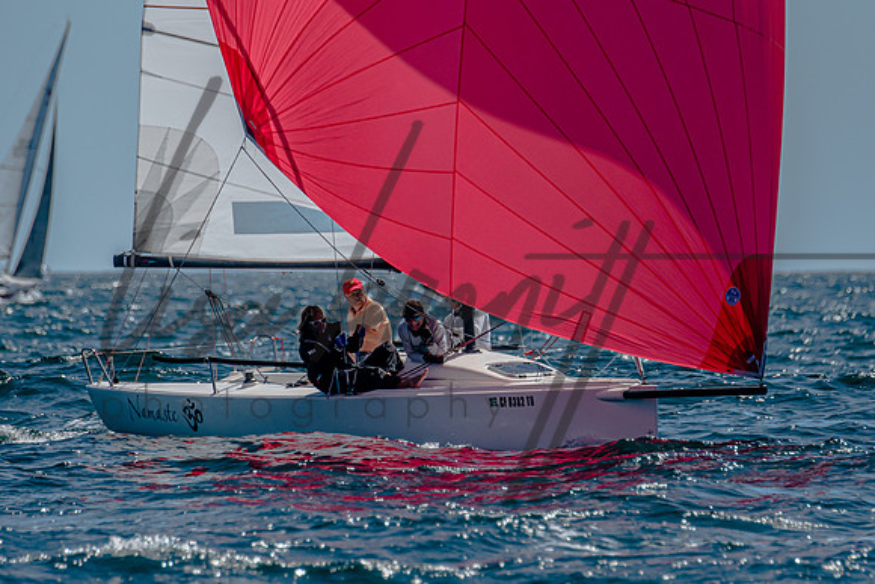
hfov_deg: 3.0
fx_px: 16549
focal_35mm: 681
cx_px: 480
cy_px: 358
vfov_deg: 2.0
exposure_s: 1/2500
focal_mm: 370
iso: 200
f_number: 5.6
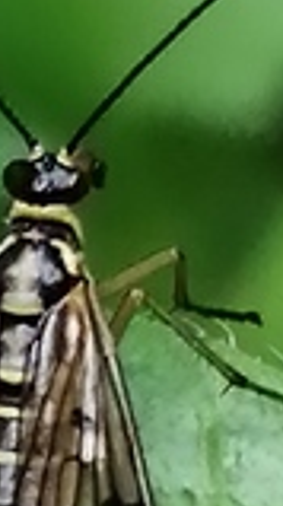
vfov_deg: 4.8
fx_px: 6052
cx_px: -10
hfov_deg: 2.7
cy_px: 395
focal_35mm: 452
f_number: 1.8
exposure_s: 1/159
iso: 50
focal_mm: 3.46
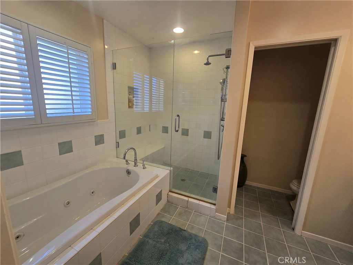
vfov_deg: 89.9
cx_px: 176
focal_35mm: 13
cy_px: 132
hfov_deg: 106.2
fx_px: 133
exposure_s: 1/60
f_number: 2.2
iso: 100
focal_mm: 2.2
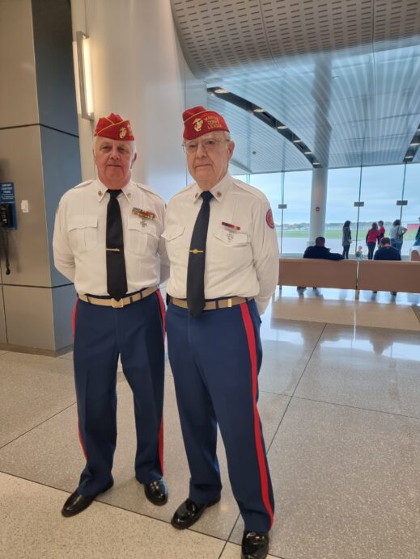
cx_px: 210
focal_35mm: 24
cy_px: 280
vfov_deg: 71.6
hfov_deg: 56.8
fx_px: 388
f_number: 1.8
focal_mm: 6.7
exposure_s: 1/120
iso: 200
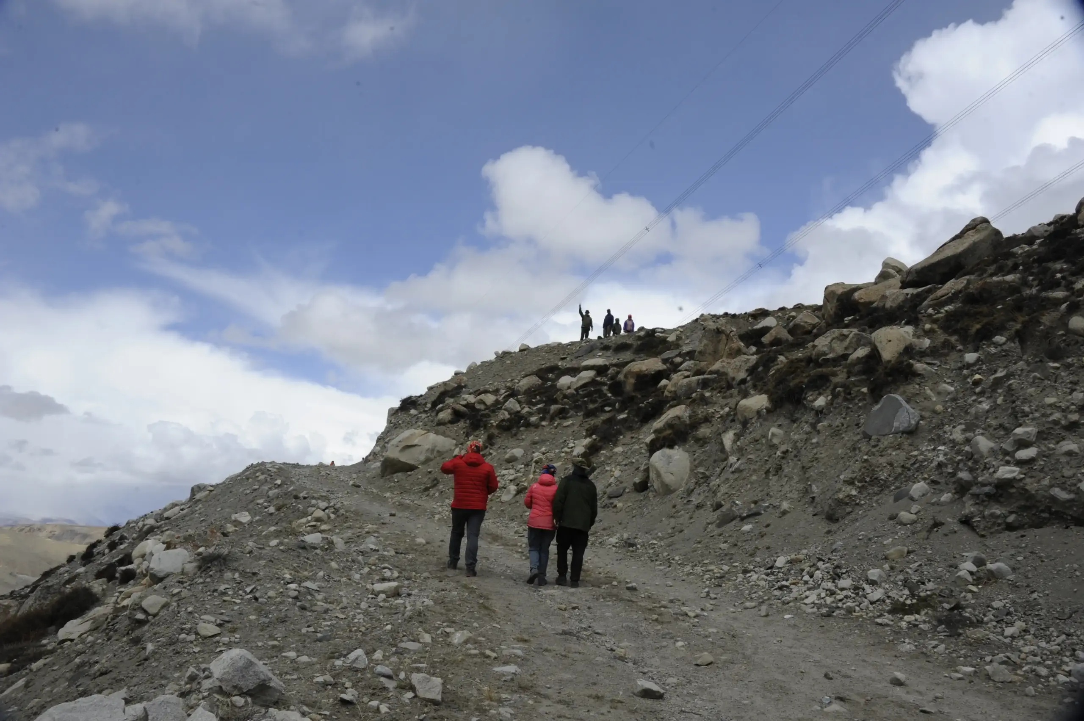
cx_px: 542
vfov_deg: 38.8
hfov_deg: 55.8
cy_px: 360
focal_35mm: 34
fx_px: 1023
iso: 1250
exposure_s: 1/1250
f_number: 18
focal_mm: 34
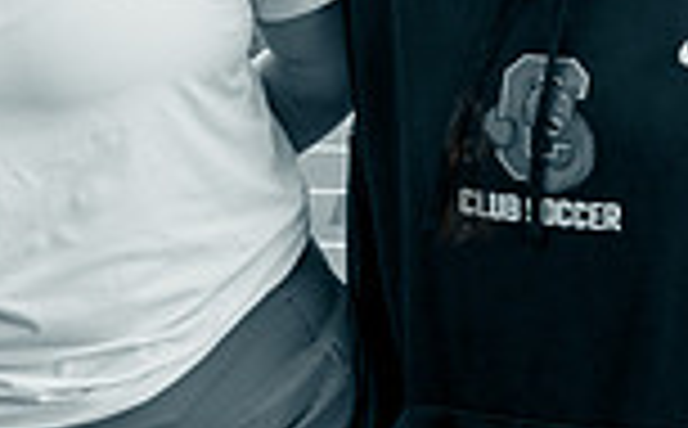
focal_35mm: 203
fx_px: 3799
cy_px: -203
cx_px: -273
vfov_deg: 6.4
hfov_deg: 10.1
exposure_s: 1/100
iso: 100
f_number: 5
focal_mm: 39
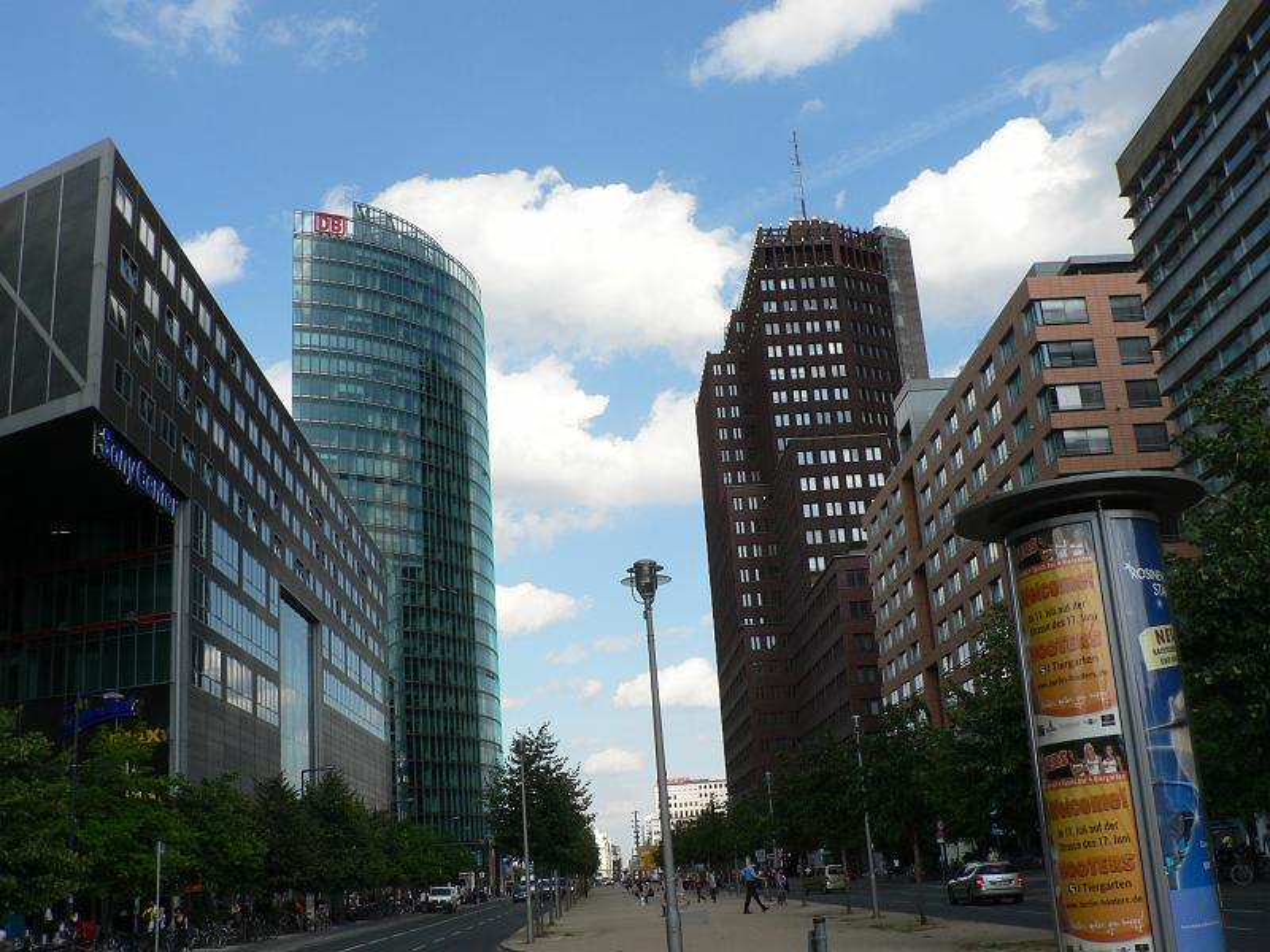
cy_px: 476
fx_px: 1321
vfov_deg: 39.7
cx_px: 635
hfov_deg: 51.4
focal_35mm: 36
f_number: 5
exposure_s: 1/400
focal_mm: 6
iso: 80
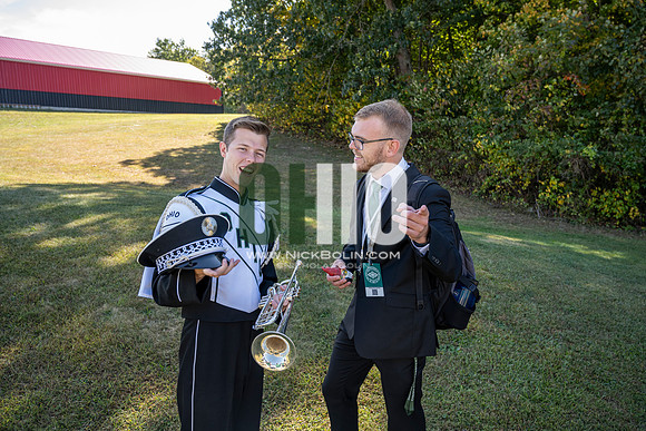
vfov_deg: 53.2
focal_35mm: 24
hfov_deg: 73.7
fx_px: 431
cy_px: 216
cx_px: 323
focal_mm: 24
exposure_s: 1/250
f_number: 4.5
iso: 250
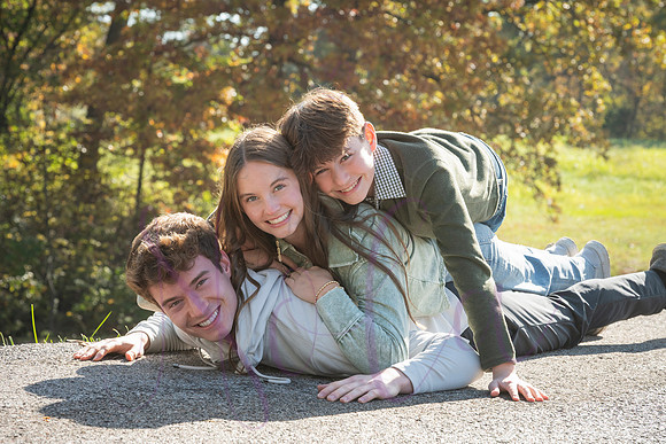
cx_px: 315
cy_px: 210
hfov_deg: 19.9
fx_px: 1899
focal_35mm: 103
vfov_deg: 13.3
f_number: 8
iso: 400
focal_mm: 92
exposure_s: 1/320
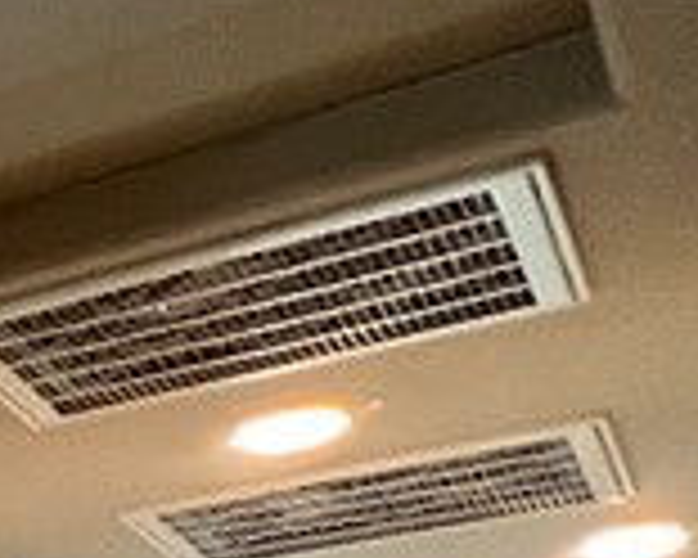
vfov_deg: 14.6
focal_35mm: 84
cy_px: 1166
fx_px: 1735
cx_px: -1486
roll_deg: +0.2
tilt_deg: -1.5
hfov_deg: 11.0
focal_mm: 1.57
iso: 250
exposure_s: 1/120
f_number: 1.8
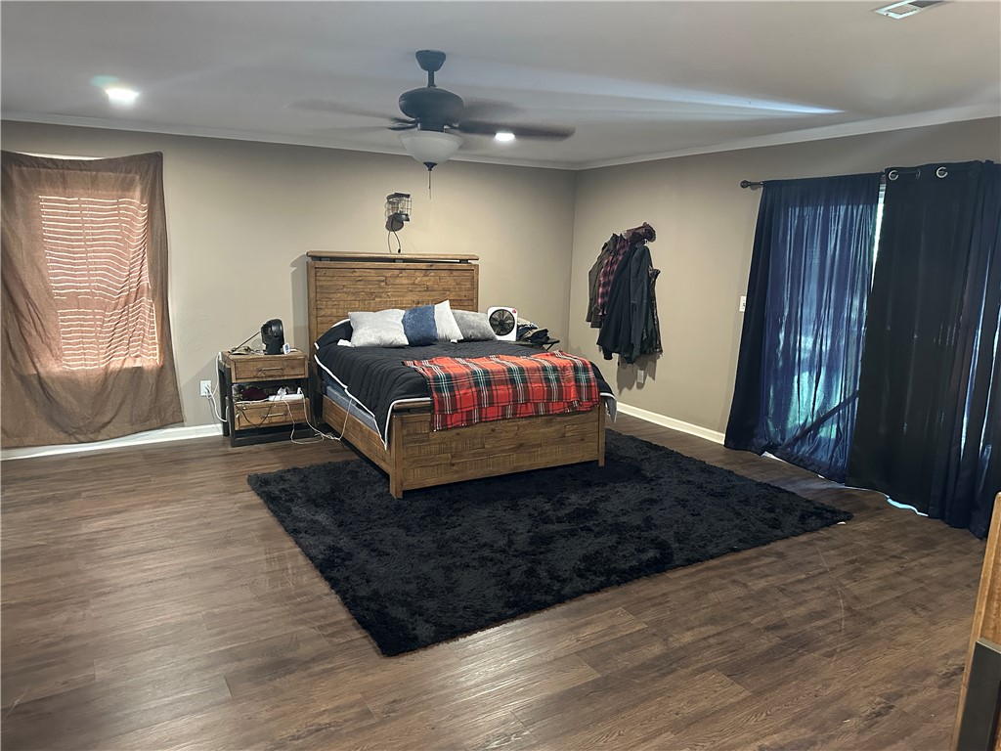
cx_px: 500
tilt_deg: -9.4
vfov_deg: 56.8
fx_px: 694
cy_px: 376
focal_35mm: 24
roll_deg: -1.2
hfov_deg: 71.6
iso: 640
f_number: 1.78
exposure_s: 1/40
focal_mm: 6.86
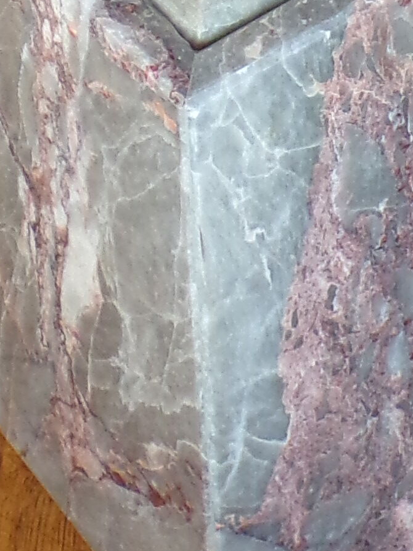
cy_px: -466
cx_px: 370
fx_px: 2626
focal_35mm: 165
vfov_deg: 11.1
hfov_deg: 9.0
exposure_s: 1/34
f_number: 3.2
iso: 200
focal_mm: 5.8
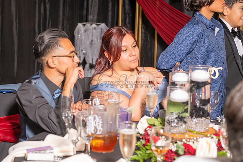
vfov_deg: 14.7
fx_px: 626
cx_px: 82
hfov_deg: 21.9
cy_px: 107
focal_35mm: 93
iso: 800
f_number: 4.5
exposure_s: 1/200
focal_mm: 70
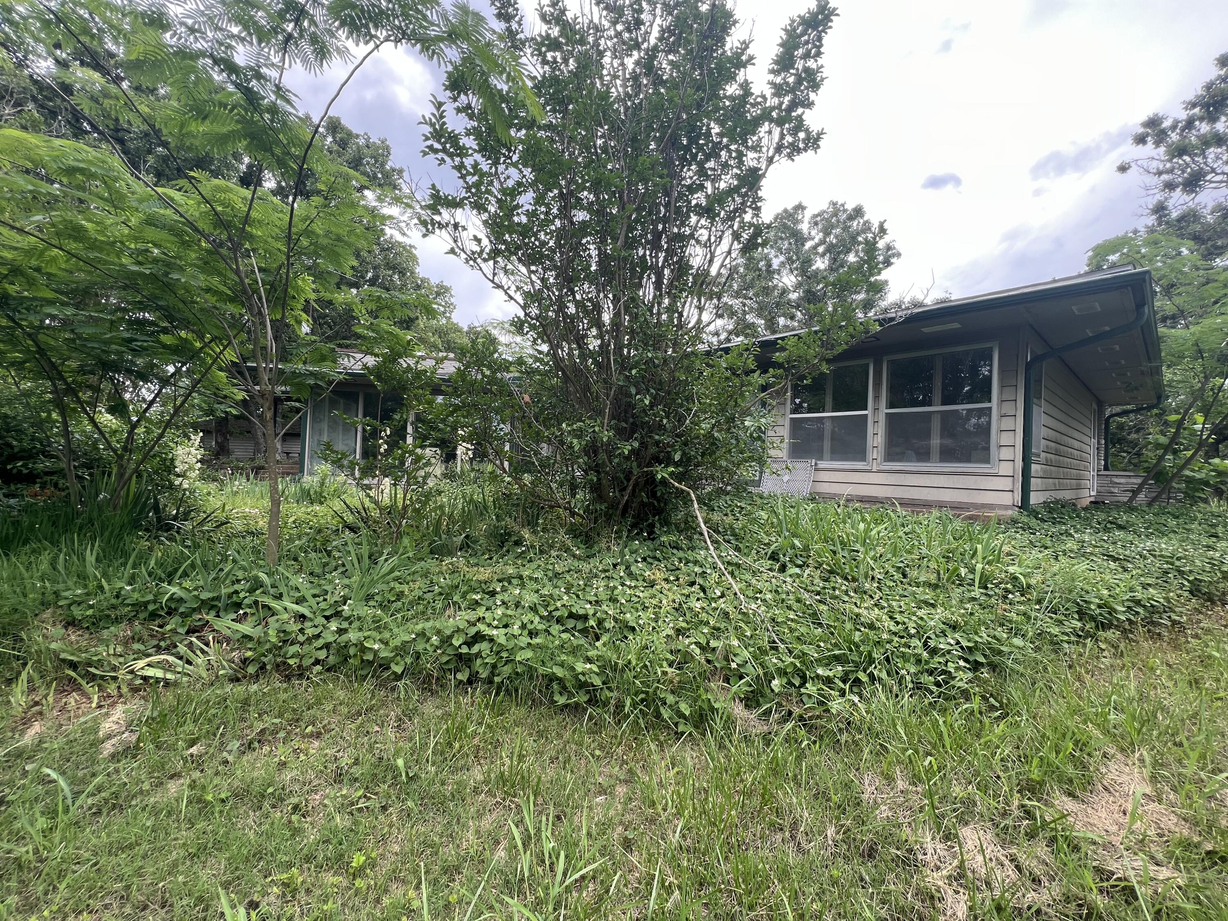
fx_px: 461
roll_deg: -2.9
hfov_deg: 106.2
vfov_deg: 89.9
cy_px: 460
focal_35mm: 13
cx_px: 614
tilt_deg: -1.3
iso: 32
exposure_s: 1/214
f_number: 1.8
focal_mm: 1.57
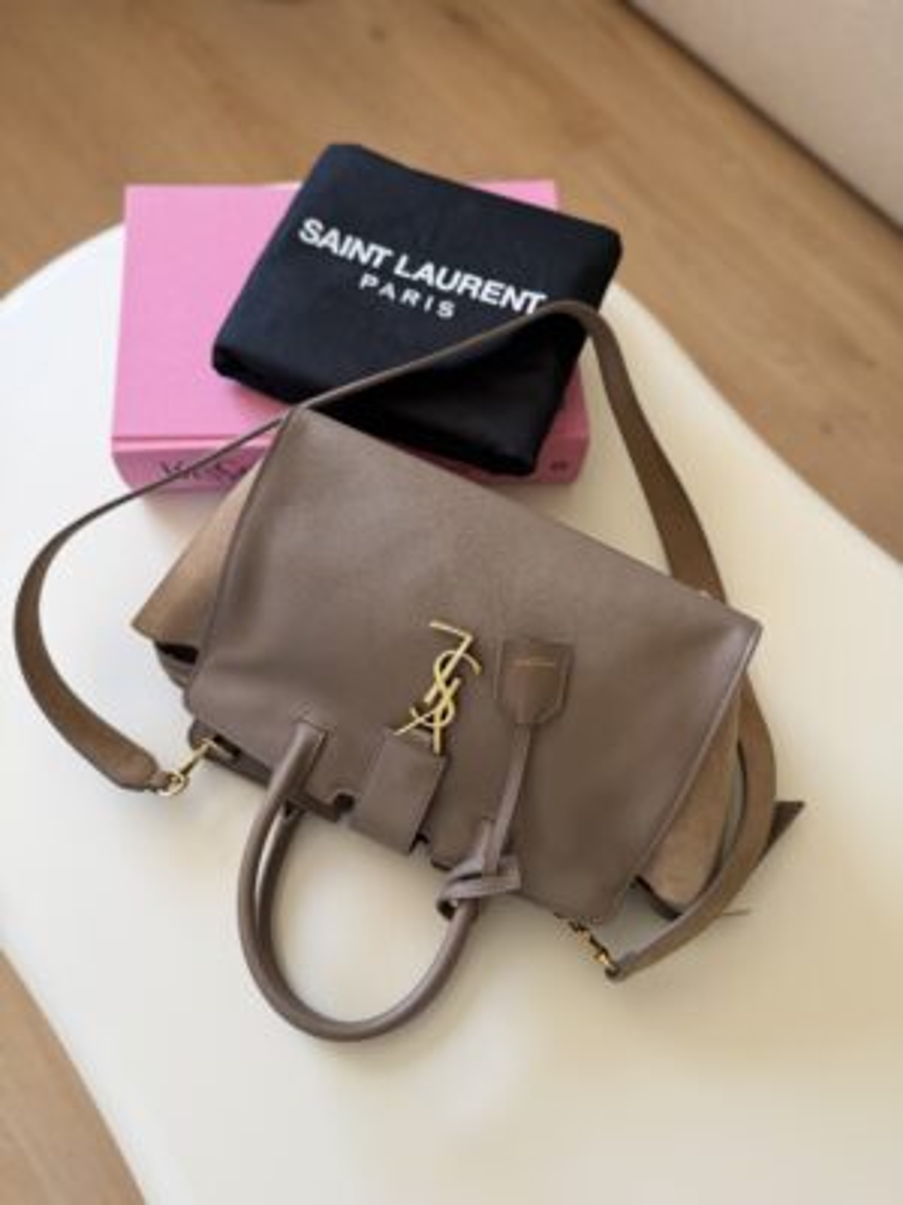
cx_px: 452
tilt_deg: -68.6
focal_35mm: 24
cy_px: 602
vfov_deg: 71.6
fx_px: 835
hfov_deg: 56.8
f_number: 1.78
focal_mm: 6.76
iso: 64
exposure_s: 1/121
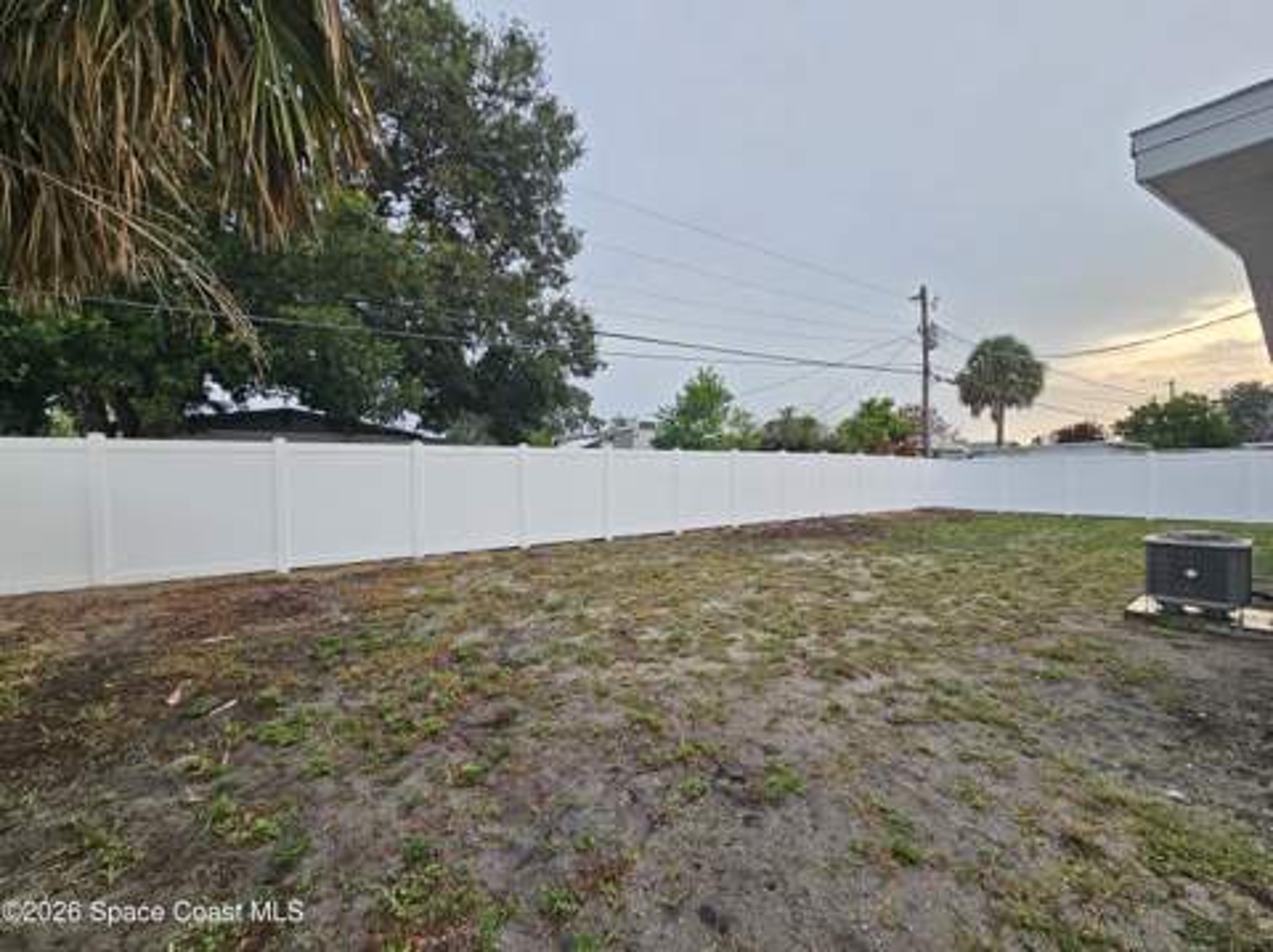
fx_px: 478
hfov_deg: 106.2
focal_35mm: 13
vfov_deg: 89.8
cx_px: 636
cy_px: 476
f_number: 2.2
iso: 50
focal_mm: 2.2
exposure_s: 1/299
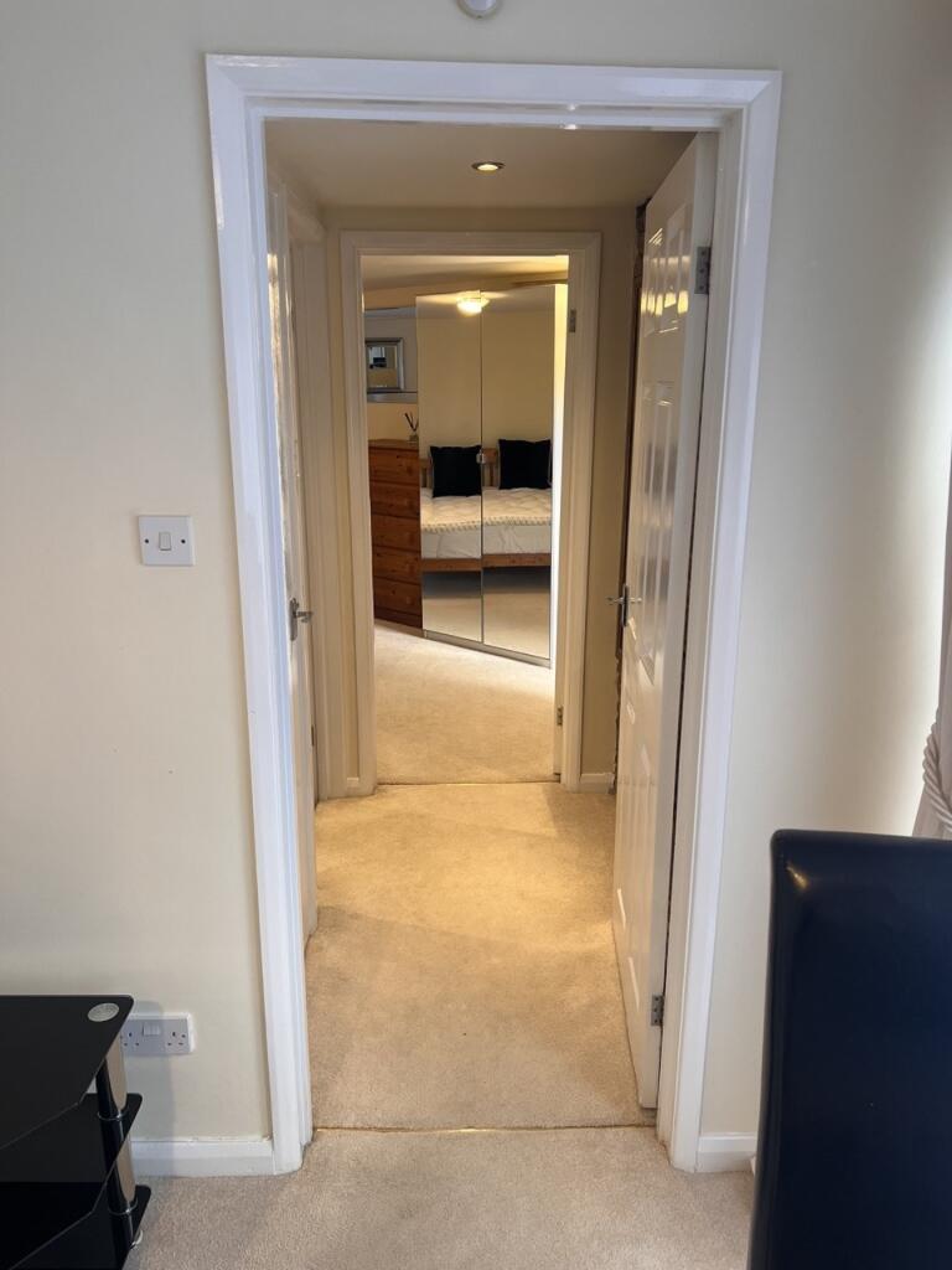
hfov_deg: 53.1
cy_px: 635
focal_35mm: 26
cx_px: 476
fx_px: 953
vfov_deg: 67.3
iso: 100
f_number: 1.5
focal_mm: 5.7
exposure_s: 1/100
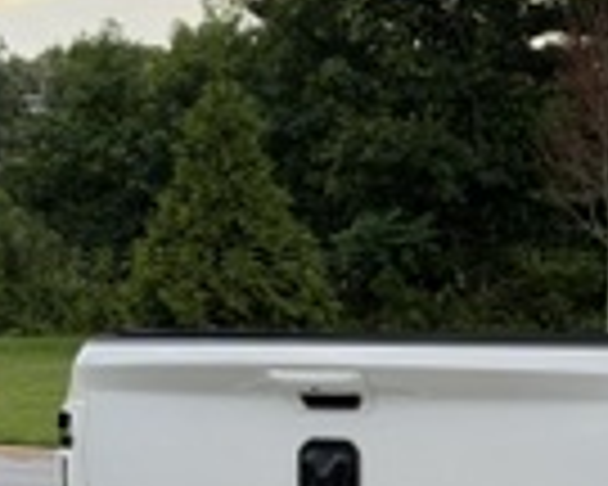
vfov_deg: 9.2
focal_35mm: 166
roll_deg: +0.5
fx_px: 2987
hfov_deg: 11.2
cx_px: 869
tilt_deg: -6.3
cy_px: 536
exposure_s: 1/481
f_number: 1.78
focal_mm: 6.76
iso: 80
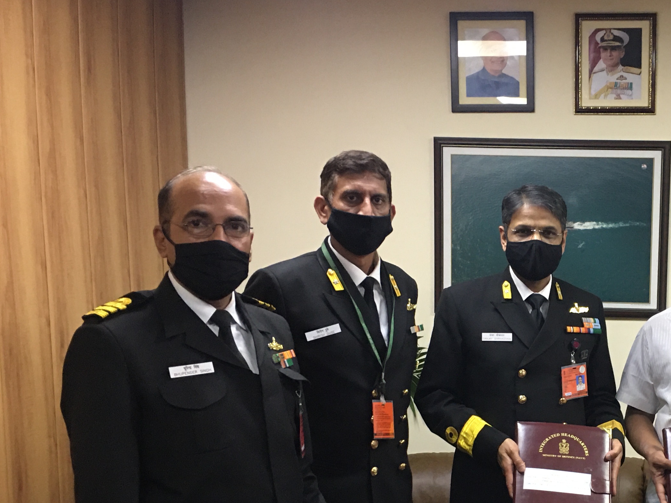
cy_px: 426
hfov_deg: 32.6
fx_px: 1086
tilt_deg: -8.1
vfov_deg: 25.5
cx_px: 604
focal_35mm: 56
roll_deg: -0.3
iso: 100
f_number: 2.2
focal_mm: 4.15
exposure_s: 1/17
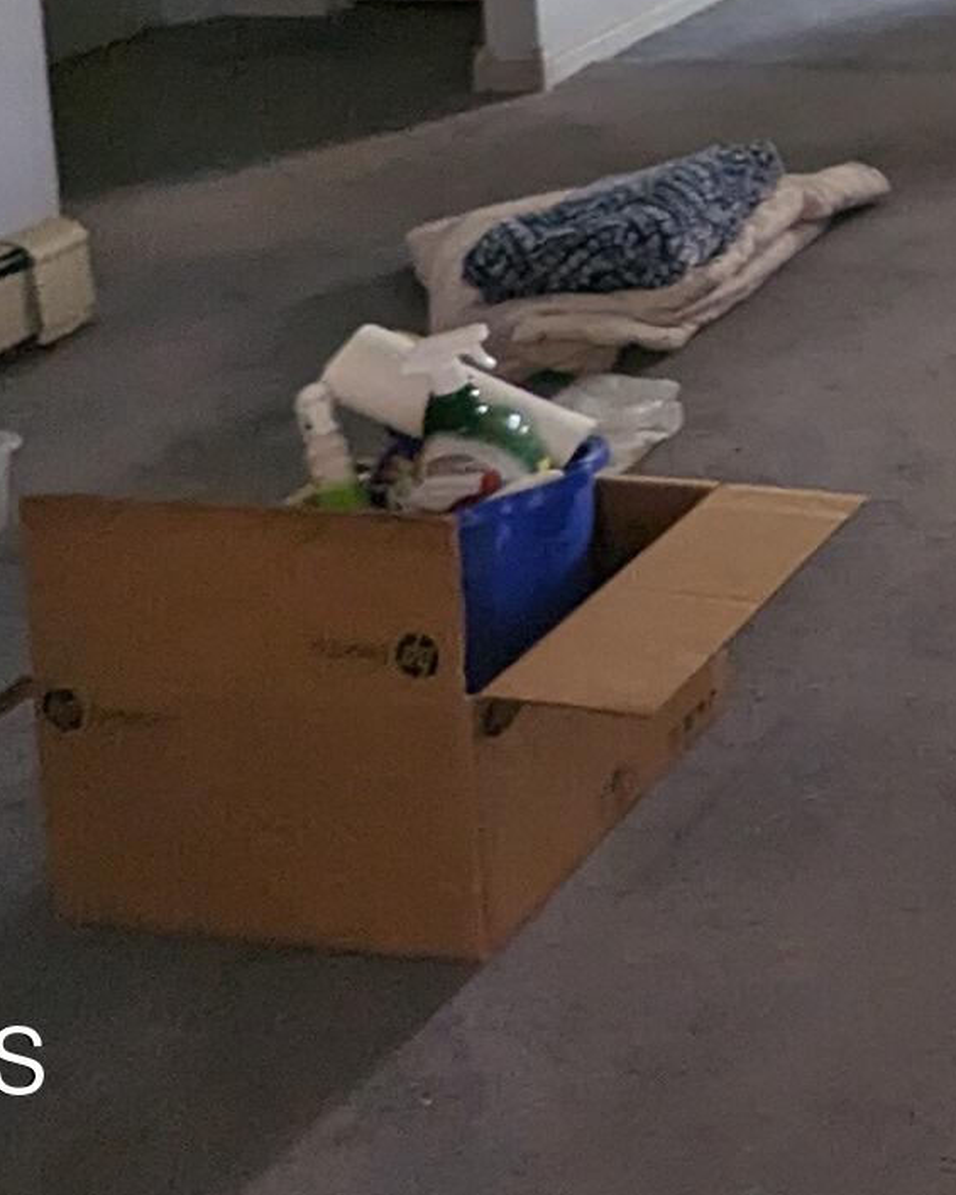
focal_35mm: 46
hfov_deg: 21.1
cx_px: 1751
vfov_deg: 30.3
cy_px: -418
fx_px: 1627
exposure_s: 1/49.8
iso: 239
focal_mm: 1.95
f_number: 2.2
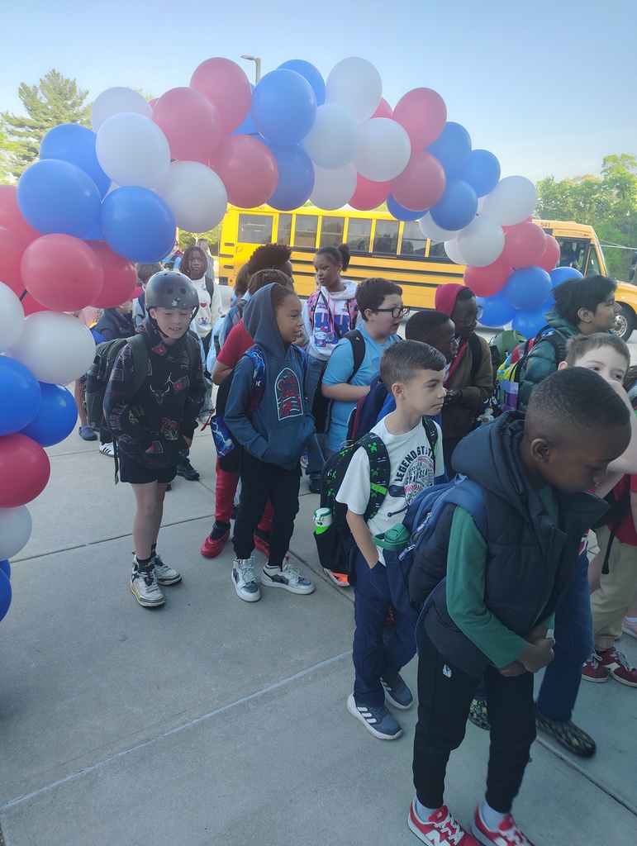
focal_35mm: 24
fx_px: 587
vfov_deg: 71.5
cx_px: 318
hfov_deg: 56.9
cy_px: 423
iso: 185
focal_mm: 5.56
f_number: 1.8
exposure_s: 1/120
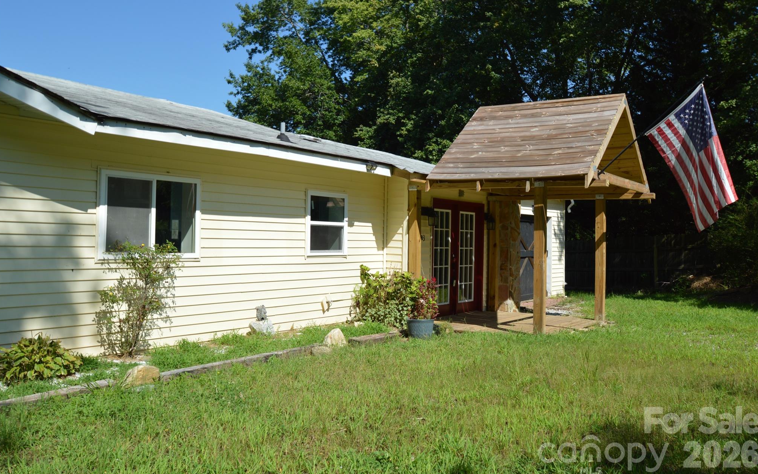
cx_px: 379
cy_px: 225
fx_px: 640
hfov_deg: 61.2
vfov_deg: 40.6
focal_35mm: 31
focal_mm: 20
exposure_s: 1/250
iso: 100
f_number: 8
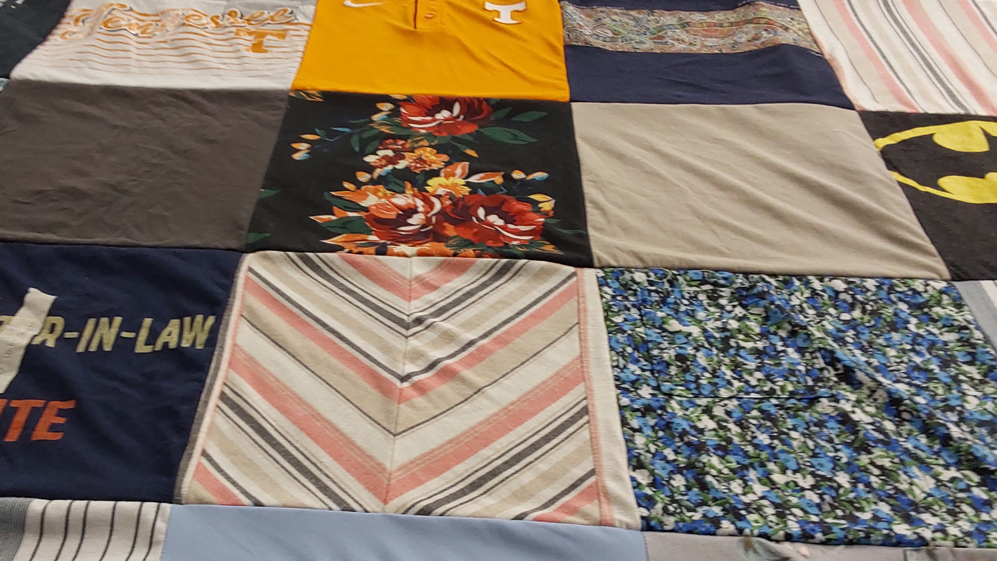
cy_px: 358
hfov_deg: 48.3
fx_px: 1110
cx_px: 443
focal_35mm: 42
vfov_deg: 28.2
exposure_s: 1/50
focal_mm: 2.91
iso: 80
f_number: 1.9
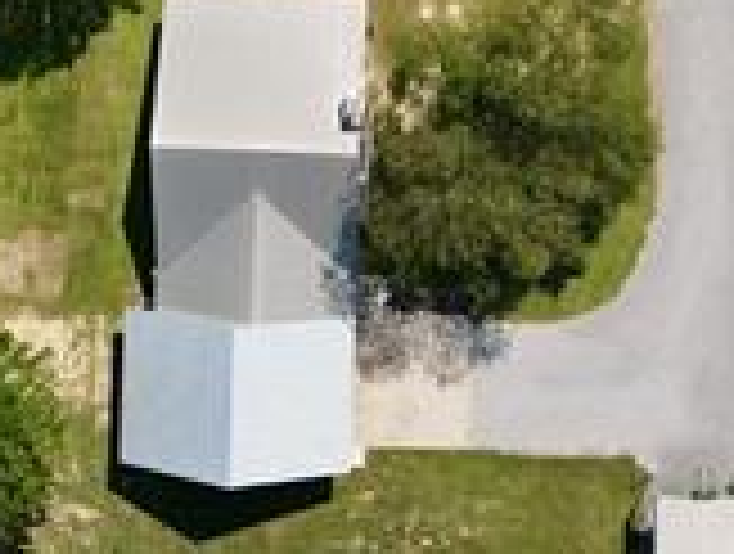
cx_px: 450
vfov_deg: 14.7
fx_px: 1998
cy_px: -266
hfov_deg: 20.8
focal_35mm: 94
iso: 100
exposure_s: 1/640
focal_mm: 4.5
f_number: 2.8
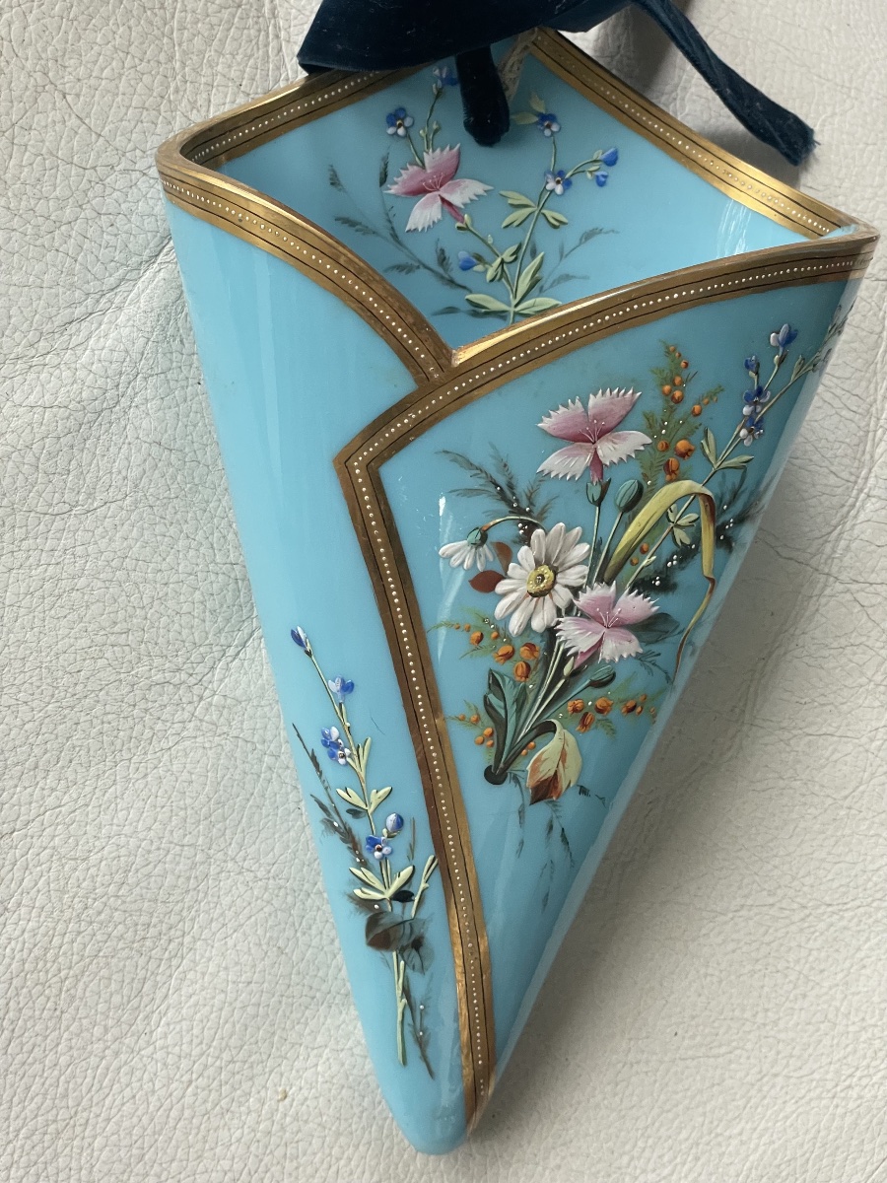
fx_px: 1777
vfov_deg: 36.8
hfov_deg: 28.0
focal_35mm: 52
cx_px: 444
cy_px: 592
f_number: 2
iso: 200
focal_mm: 6
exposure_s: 1/86
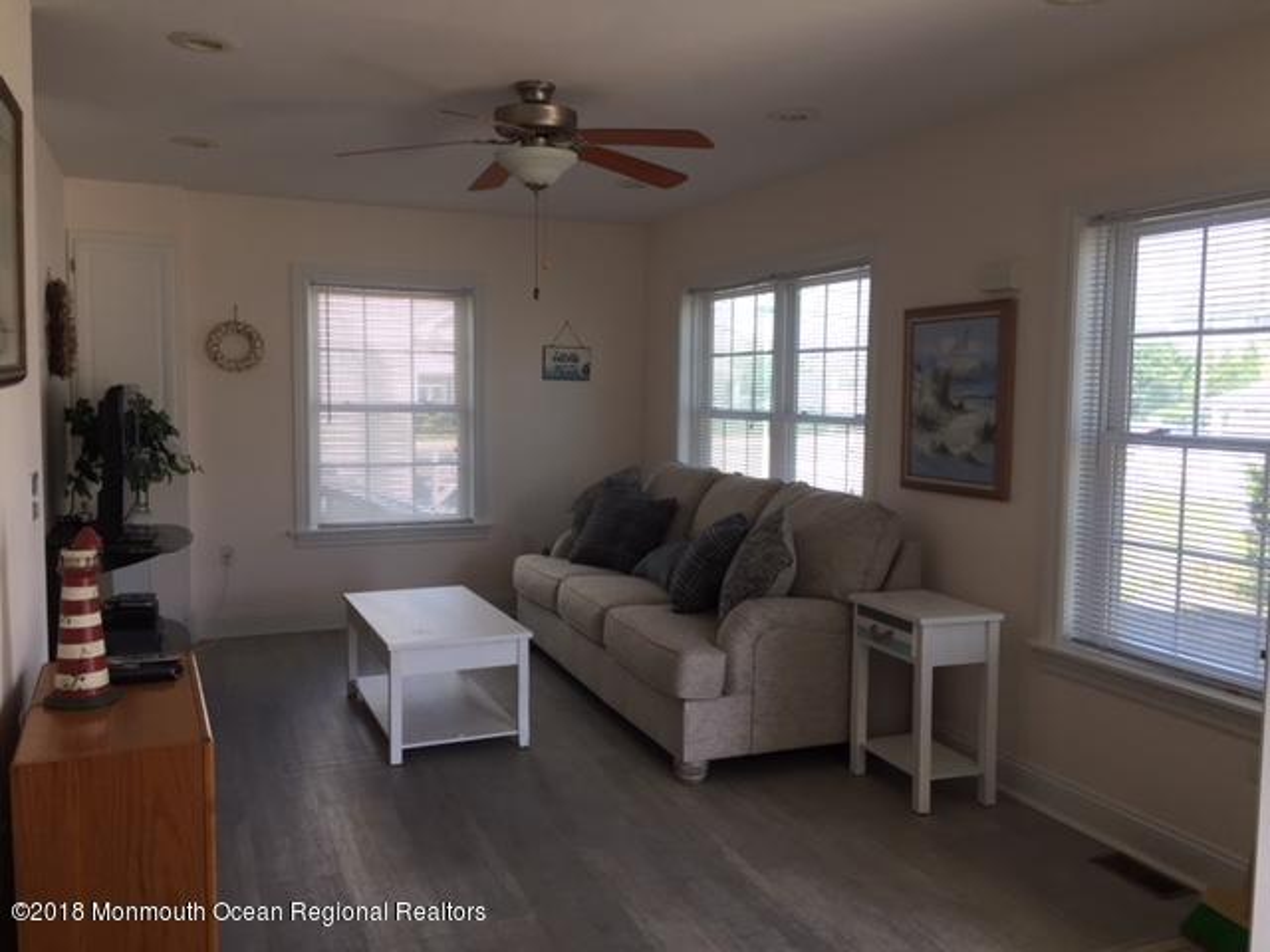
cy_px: 476
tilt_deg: -4.5
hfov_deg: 61.7
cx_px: 635
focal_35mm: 29
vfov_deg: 48.2
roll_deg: -1.4
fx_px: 1064
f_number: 2.2
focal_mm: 4.15
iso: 40
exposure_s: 1/120
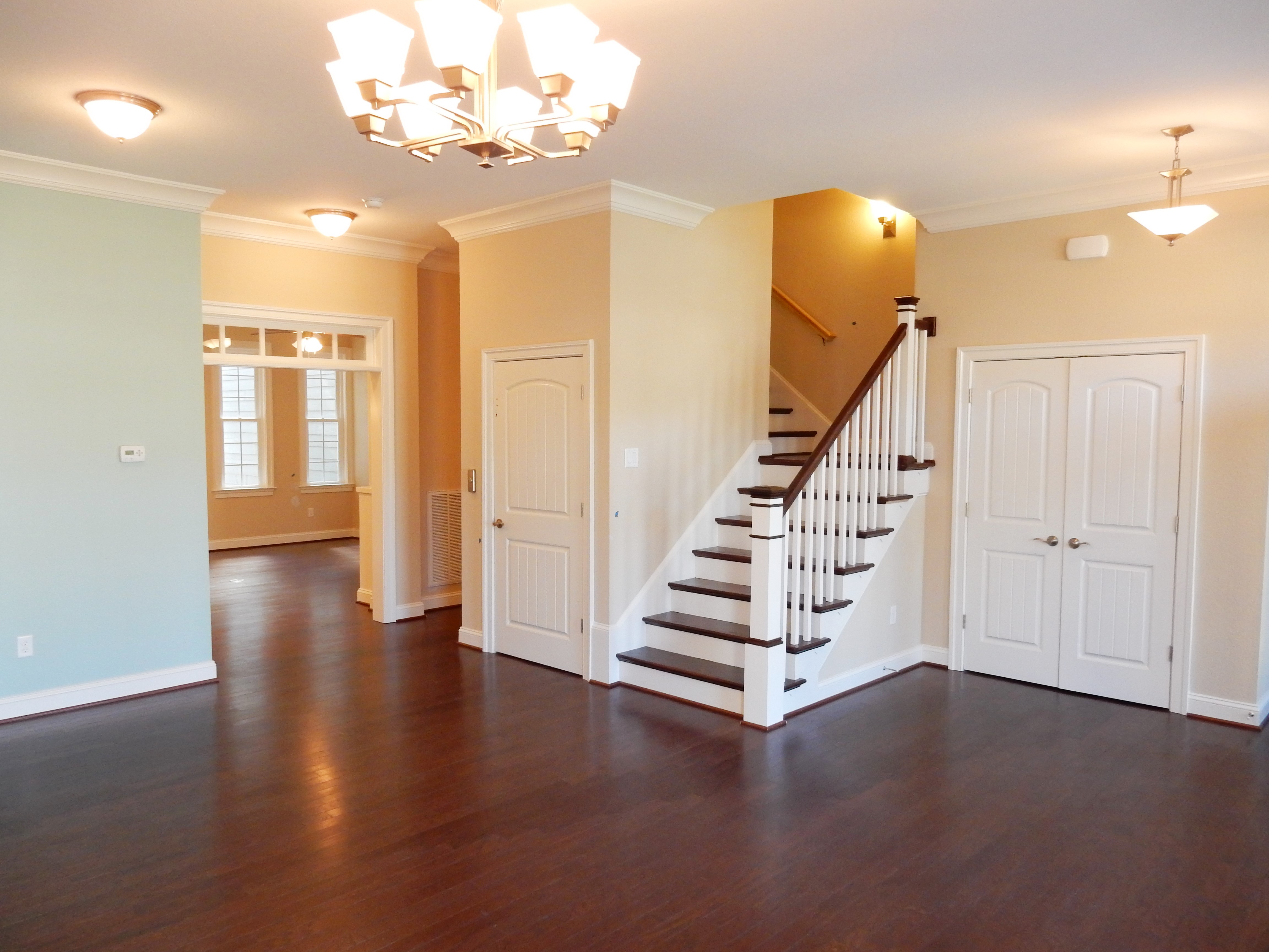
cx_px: 634
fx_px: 916
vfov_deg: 54.9
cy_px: 476
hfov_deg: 69.4
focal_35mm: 25
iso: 360
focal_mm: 4.5
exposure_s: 1/30
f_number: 3.7
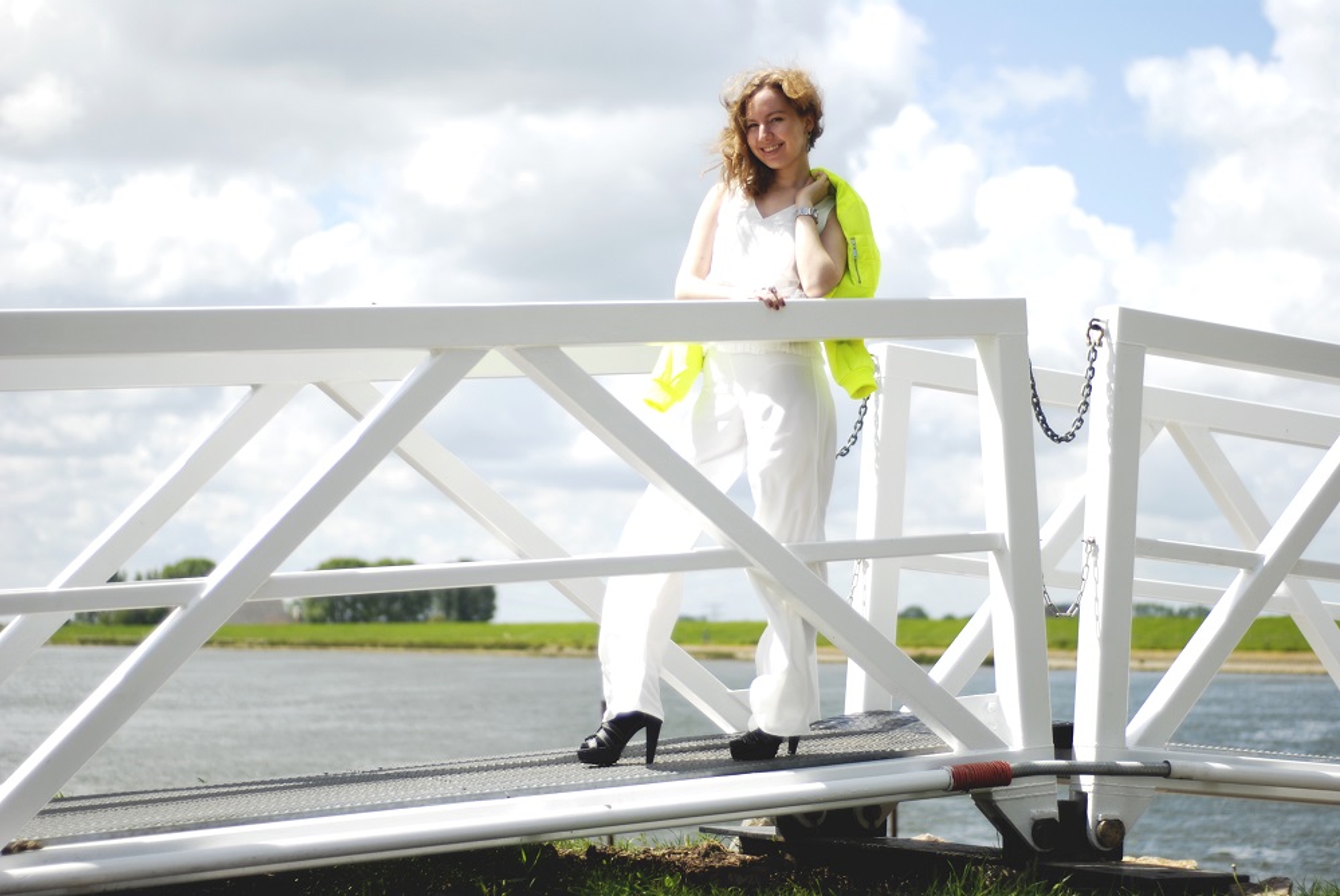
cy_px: 448
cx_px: 670
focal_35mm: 75
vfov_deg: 18.2
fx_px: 2794
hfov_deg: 27.0
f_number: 1.8
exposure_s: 1/4000
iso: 100
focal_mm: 50
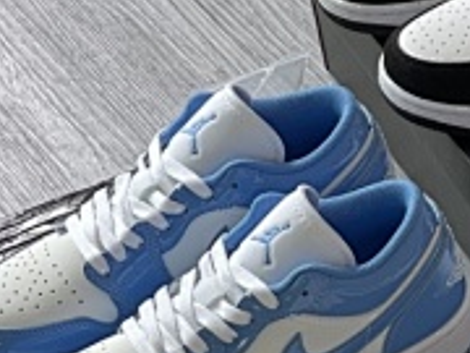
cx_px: 906
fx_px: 3870
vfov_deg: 5.2
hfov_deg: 6.7
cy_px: 332
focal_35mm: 285
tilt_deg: -43.8
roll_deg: +3.8
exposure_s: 1/121
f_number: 2.2
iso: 64
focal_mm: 7.5
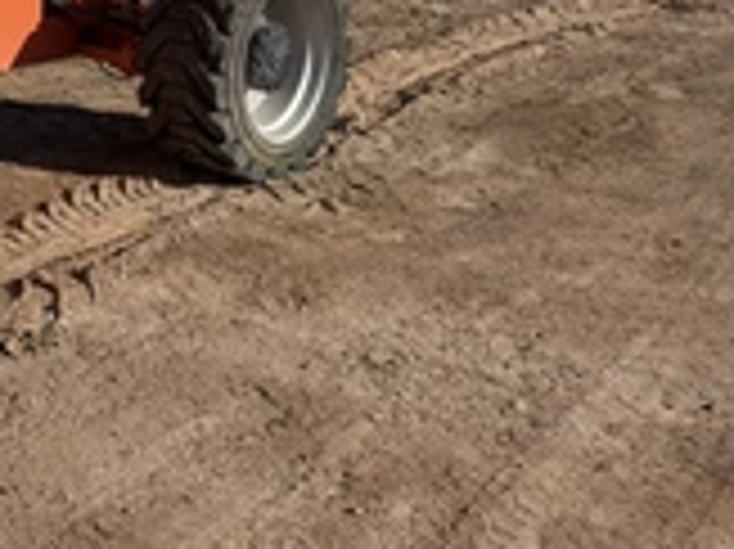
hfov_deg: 28.6
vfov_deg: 23.0
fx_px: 1250
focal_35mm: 59
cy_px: -86
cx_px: -140
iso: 80
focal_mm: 6.76
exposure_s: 1/7353
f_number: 1.78
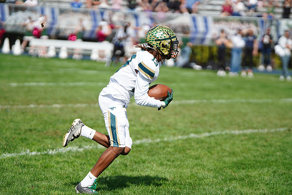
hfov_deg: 9.8
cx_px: 146
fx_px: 1696
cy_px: 98
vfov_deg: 6.6
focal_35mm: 209
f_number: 2.8
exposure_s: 1/6400
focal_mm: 209
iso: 400
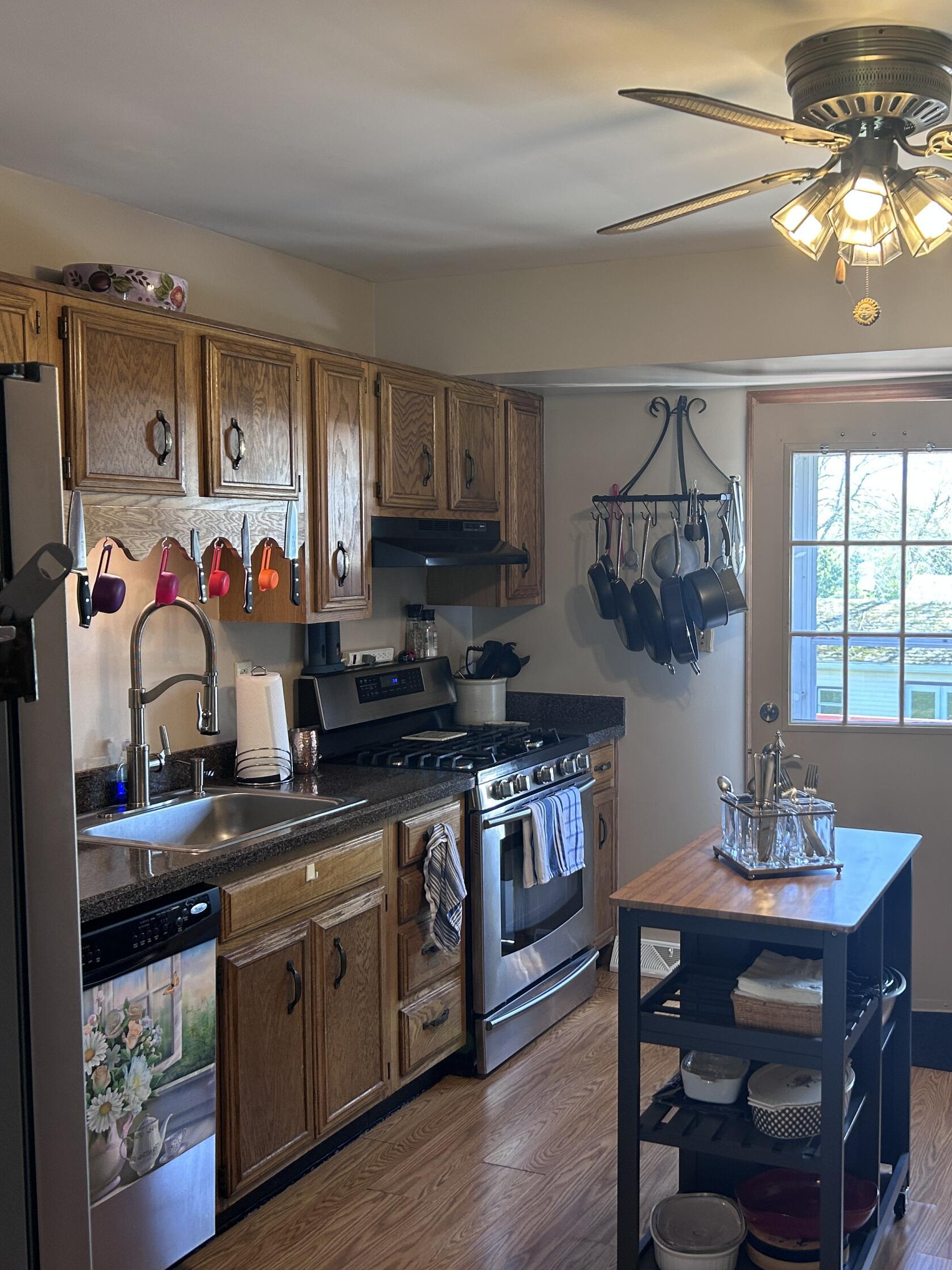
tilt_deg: -3.5
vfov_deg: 52.6
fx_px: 1284
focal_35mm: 35
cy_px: 638
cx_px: 657
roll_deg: +0.6
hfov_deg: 40.0
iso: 100
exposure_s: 1/60
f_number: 1.5
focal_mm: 5.7
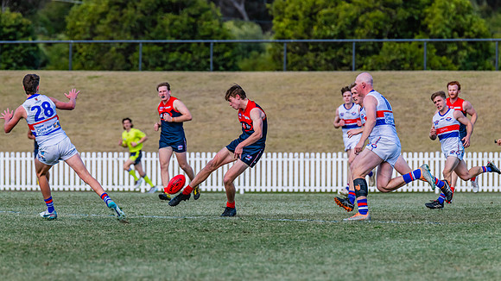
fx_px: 5974
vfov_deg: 2.7
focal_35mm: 450
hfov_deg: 4.8
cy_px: 125
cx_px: 250
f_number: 6.3
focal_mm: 420
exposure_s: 1/1600
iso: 800
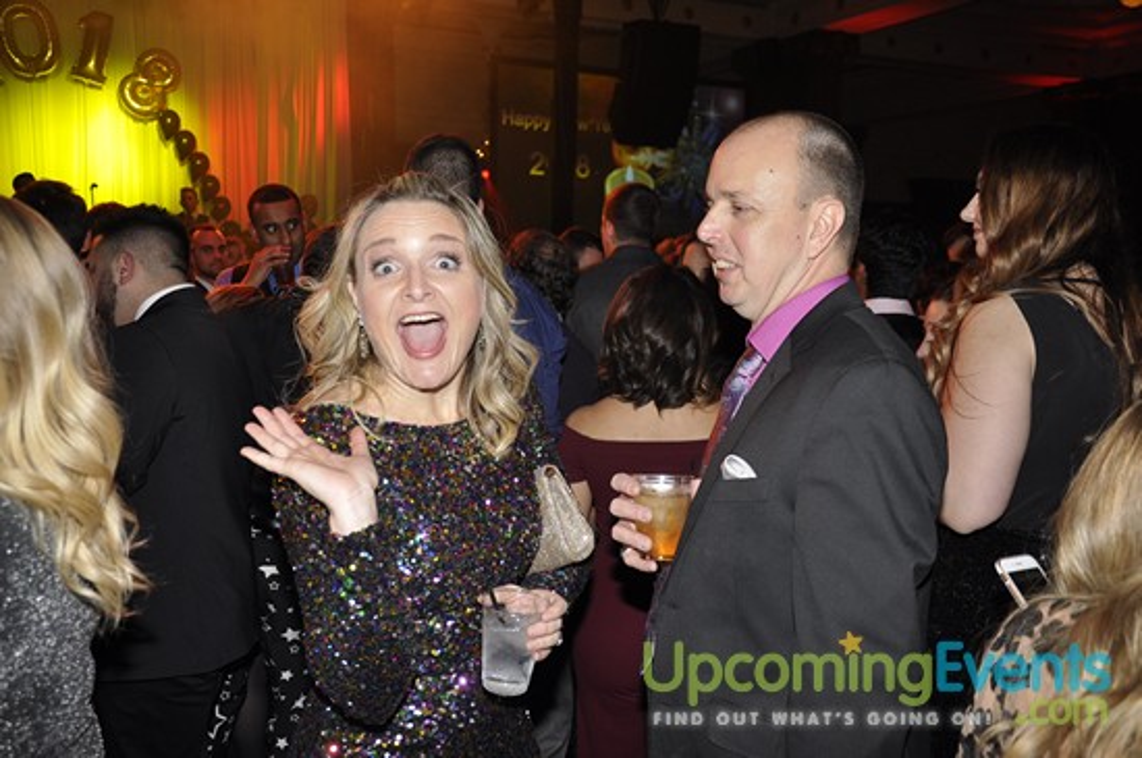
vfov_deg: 36.8
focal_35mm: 36
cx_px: 571
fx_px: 1140
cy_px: 379
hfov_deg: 53.2
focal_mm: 24
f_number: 5
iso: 400
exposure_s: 1/60
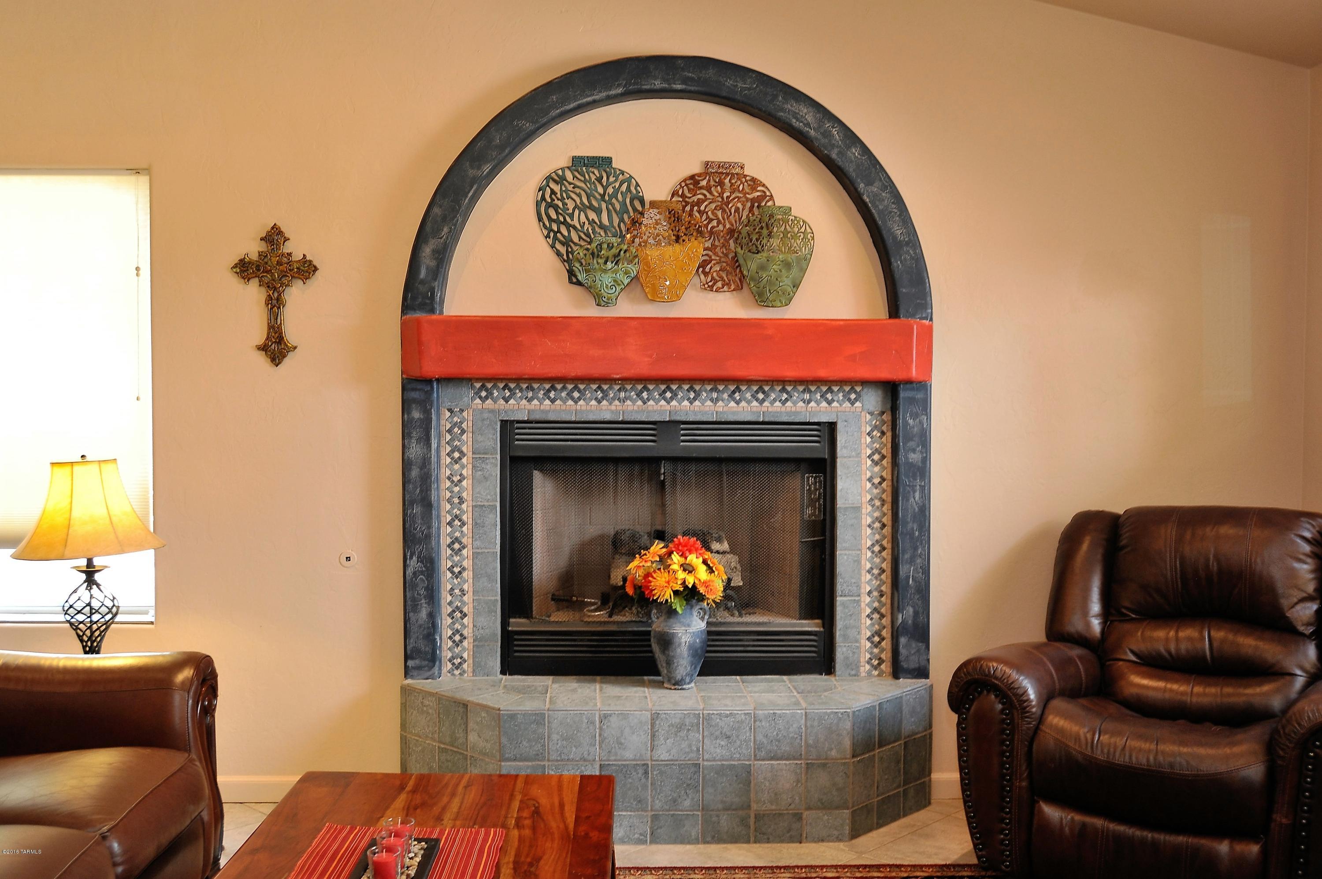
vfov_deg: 37.8
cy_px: 440
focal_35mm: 35
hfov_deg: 54.5
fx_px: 1284
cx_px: 661
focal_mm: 35
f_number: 6.3
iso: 800
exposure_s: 1/30
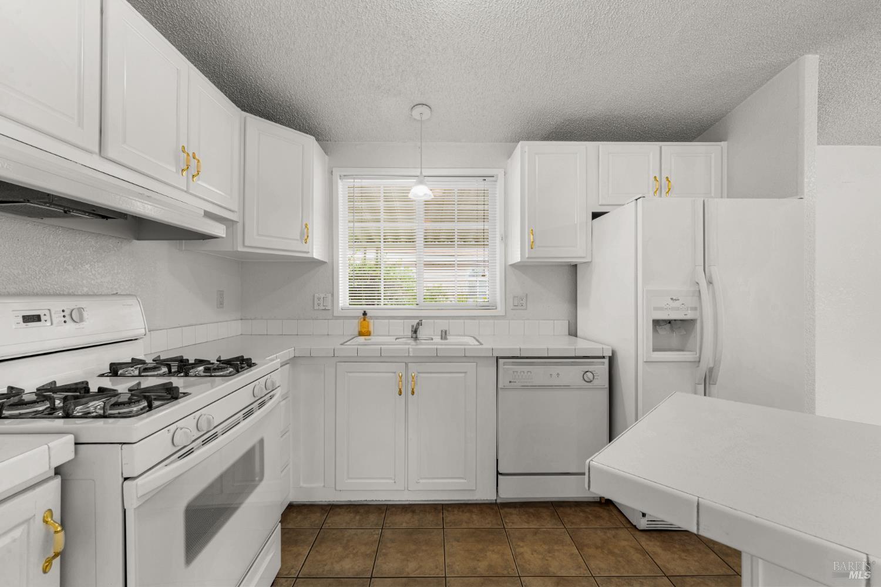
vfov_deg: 81.2
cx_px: 440
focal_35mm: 14
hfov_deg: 104.3
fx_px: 343
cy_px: 294
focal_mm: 14
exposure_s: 1/1.25
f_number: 10
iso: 200
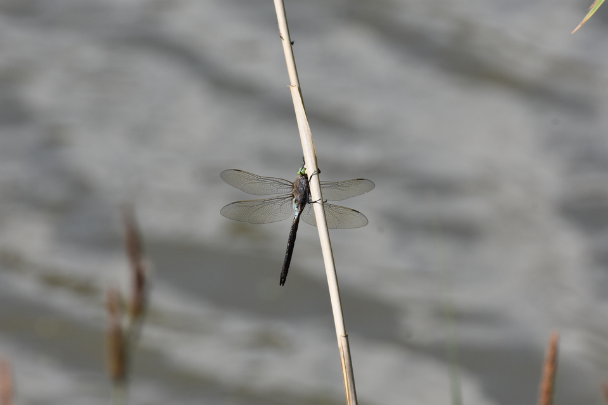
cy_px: 202
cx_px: 304
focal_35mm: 450
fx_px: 7599
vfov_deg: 3.1
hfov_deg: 4.6
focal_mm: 300
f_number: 8
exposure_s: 1/1000
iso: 500
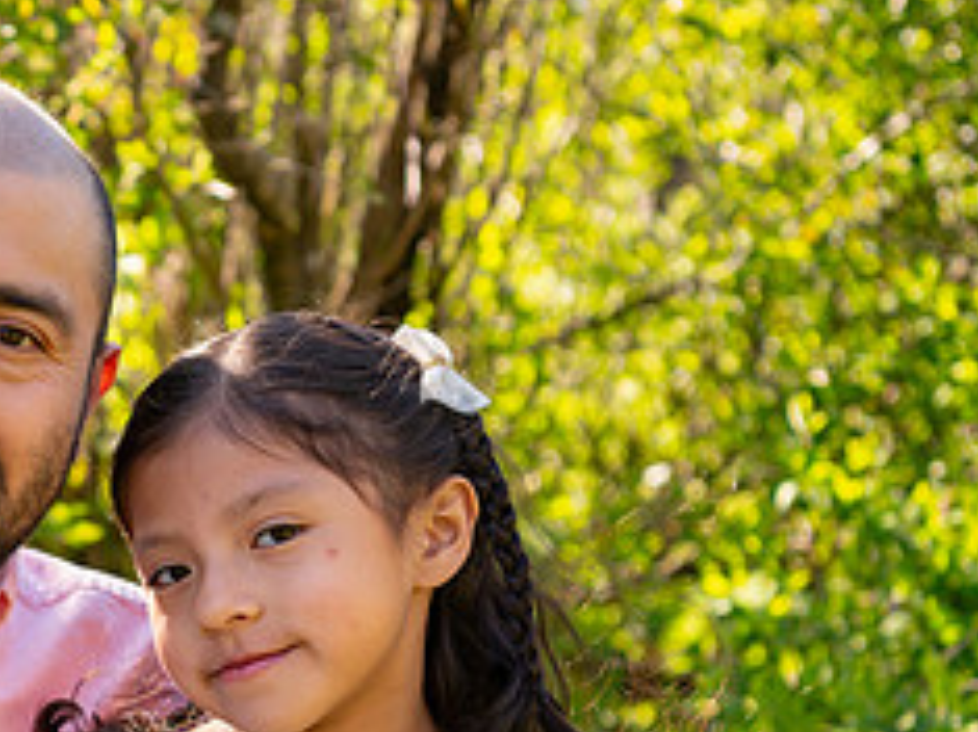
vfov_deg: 12.8
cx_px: -92
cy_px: 720
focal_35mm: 114
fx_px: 3219
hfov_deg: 16.7
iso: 200
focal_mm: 48
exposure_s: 1/400
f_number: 4
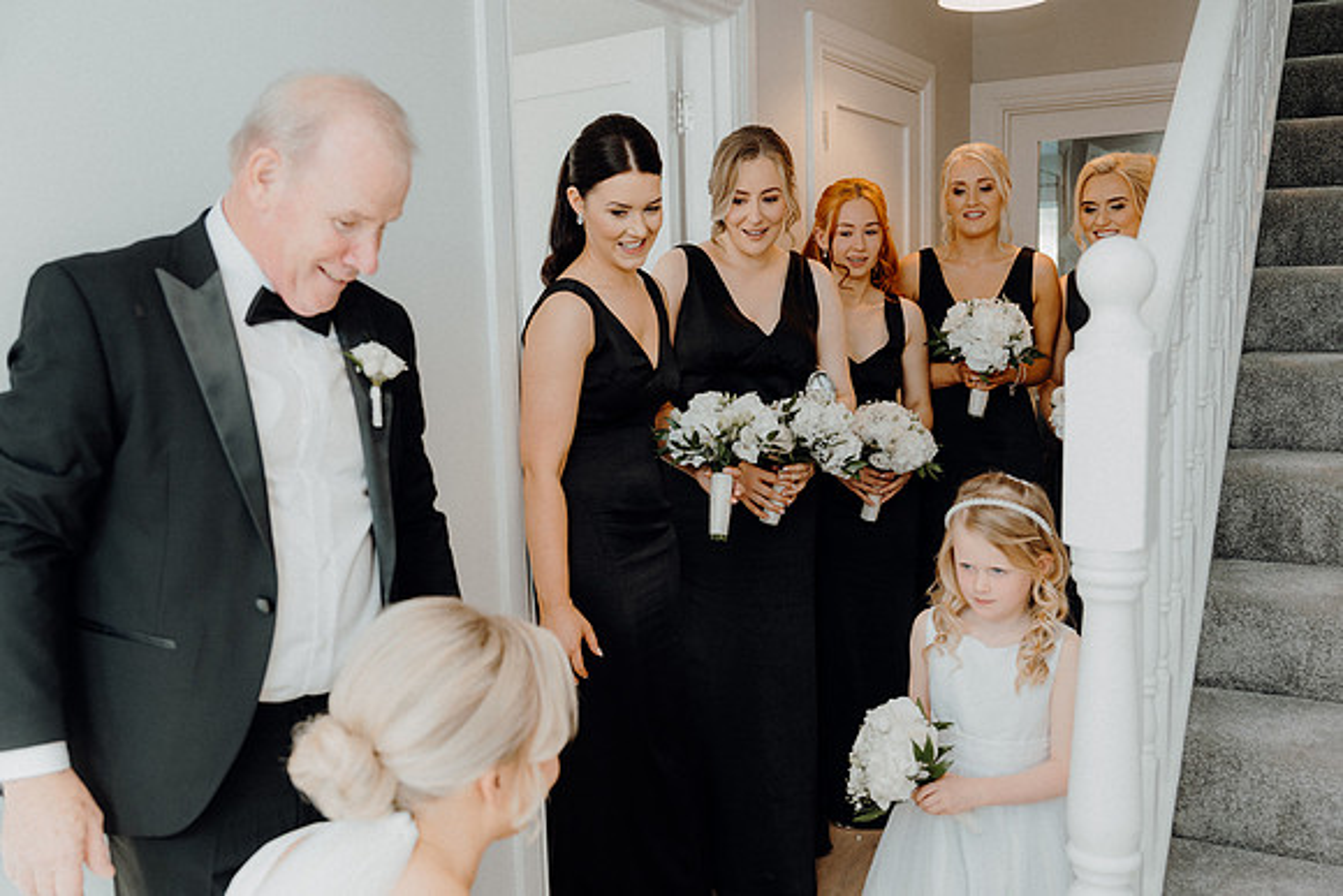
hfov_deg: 57.2
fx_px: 1232
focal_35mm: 33
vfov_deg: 40.0
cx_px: 672
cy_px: 448
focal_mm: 33
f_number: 3.5
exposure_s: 1/160
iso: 400
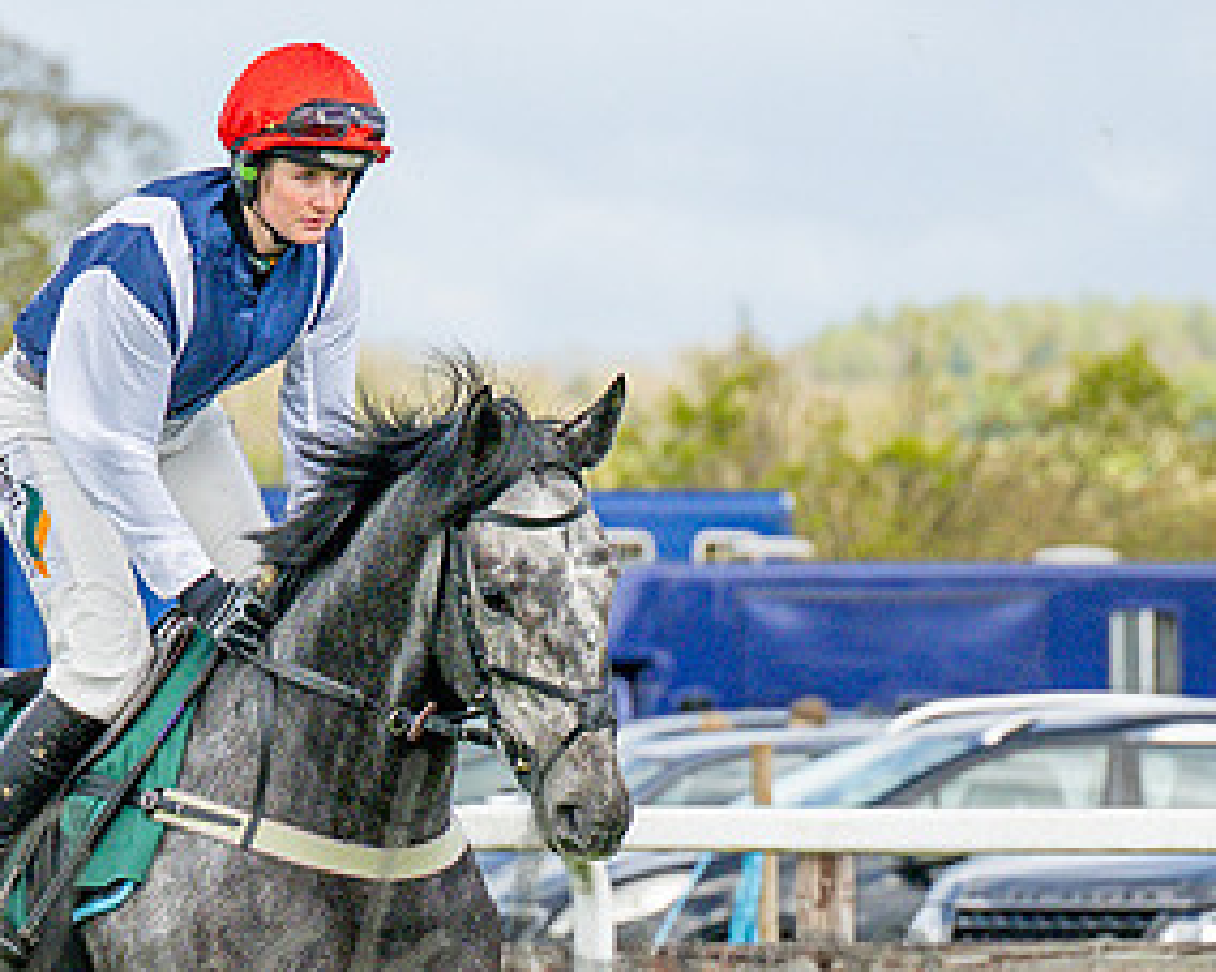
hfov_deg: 3.4
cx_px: 316
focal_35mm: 571
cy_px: 911
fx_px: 20543
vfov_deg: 2.7
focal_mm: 115
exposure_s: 1/3200
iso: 400
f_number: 4
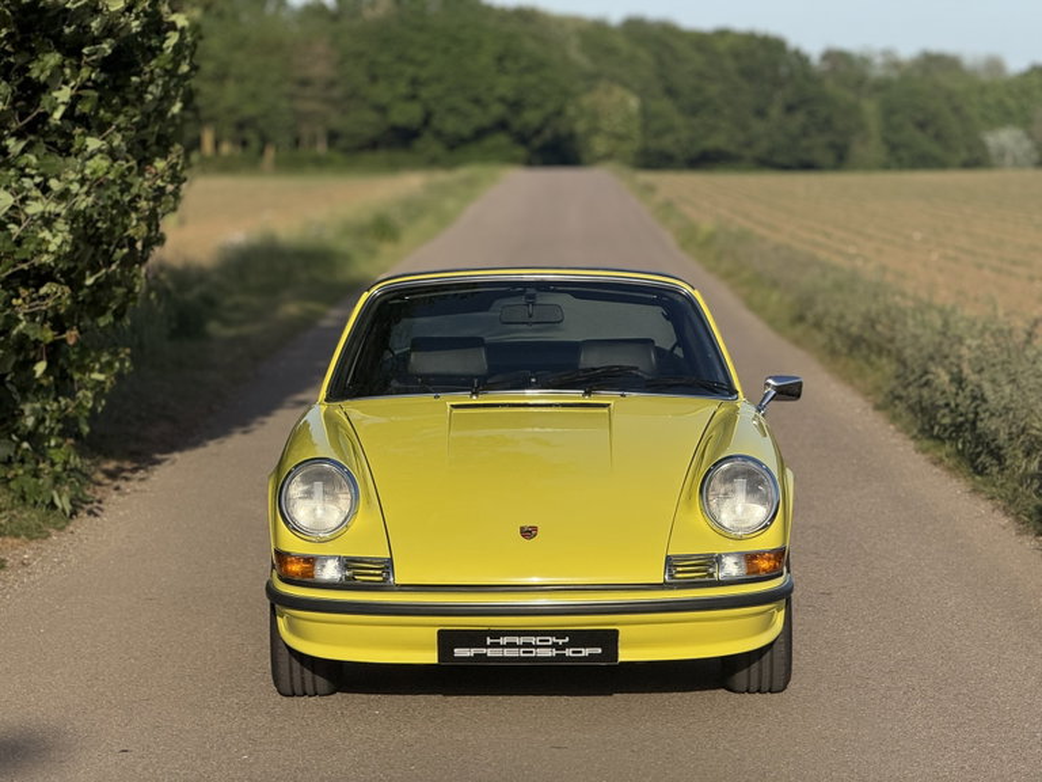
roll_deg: -0.1
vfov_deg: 12.3
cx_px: 521
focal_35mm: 120
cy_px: 391
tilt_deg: -3.0
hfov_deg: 16.4
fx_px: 3612
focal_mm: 15.66
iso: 50
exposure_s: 1/2212
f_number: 2.8
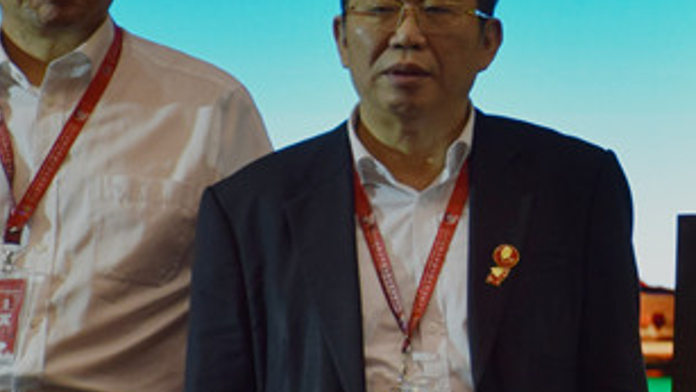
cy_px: 199
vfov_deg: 3.8
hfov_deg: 6.6
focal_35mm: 321
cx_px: 964
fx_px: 5927
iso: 400
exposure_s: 1/80
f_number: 5
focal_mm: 66
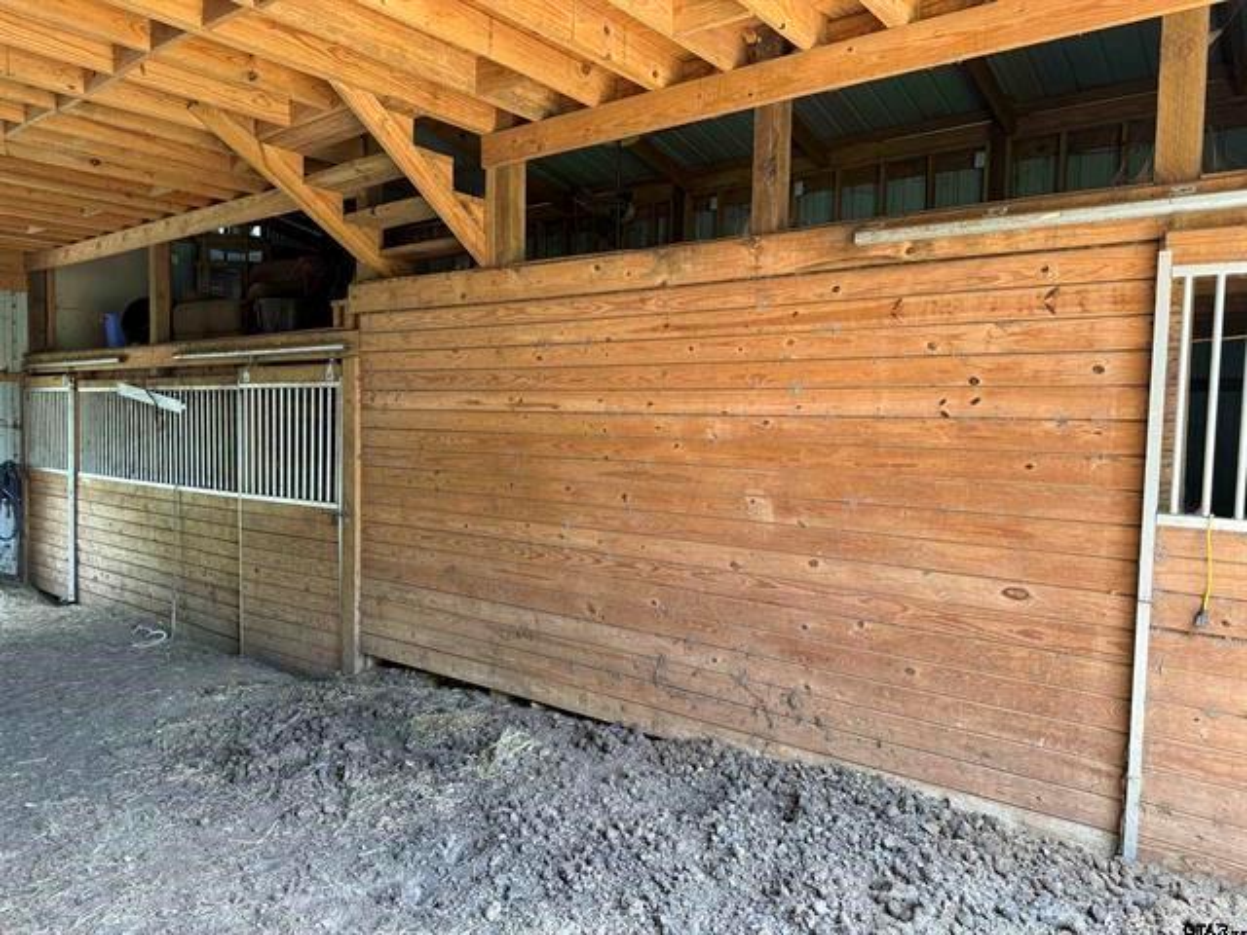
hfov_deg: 71.6
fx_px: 865
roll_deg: -2.1
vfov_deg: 56.8
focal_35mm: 24
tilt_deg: -2.3
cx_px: 624
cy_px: 468
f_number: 1.78
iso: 160
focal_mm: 6.76
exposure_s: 1/121
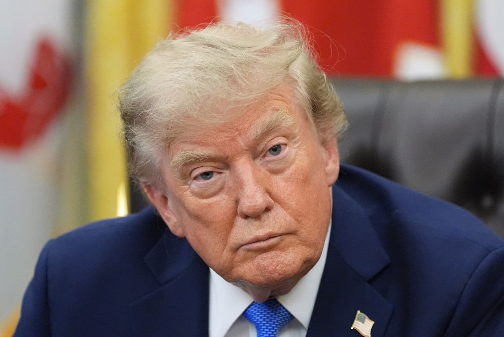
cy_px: 168
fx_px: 4202
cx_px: 252
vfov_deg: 4.6
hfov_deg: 6.9
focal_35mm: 300
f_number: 2.8
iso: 5000
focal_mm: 200
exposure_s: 1/400
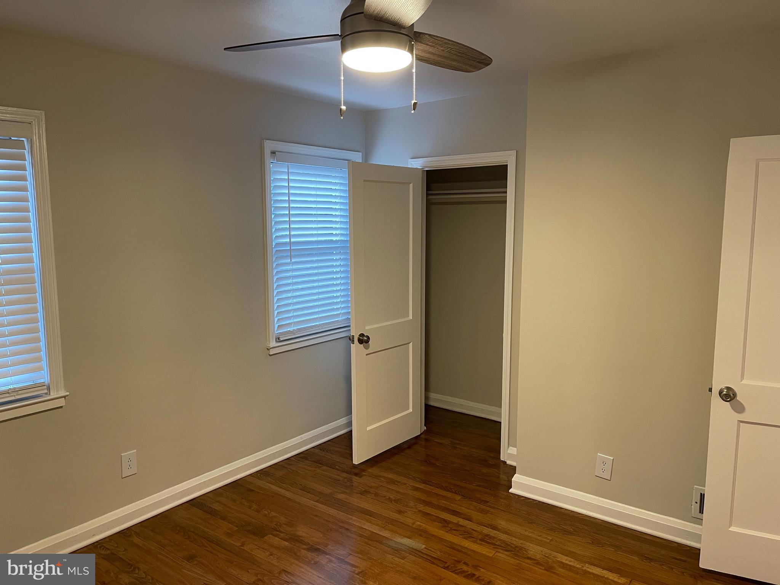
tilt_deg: -8.3
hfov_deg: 67.3
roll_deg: +0.0
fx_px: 586
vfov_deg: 53.1
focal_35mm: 26
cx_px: 390
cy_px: 292
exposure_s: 1/60
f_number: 1.6
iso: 250
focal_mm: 5.1
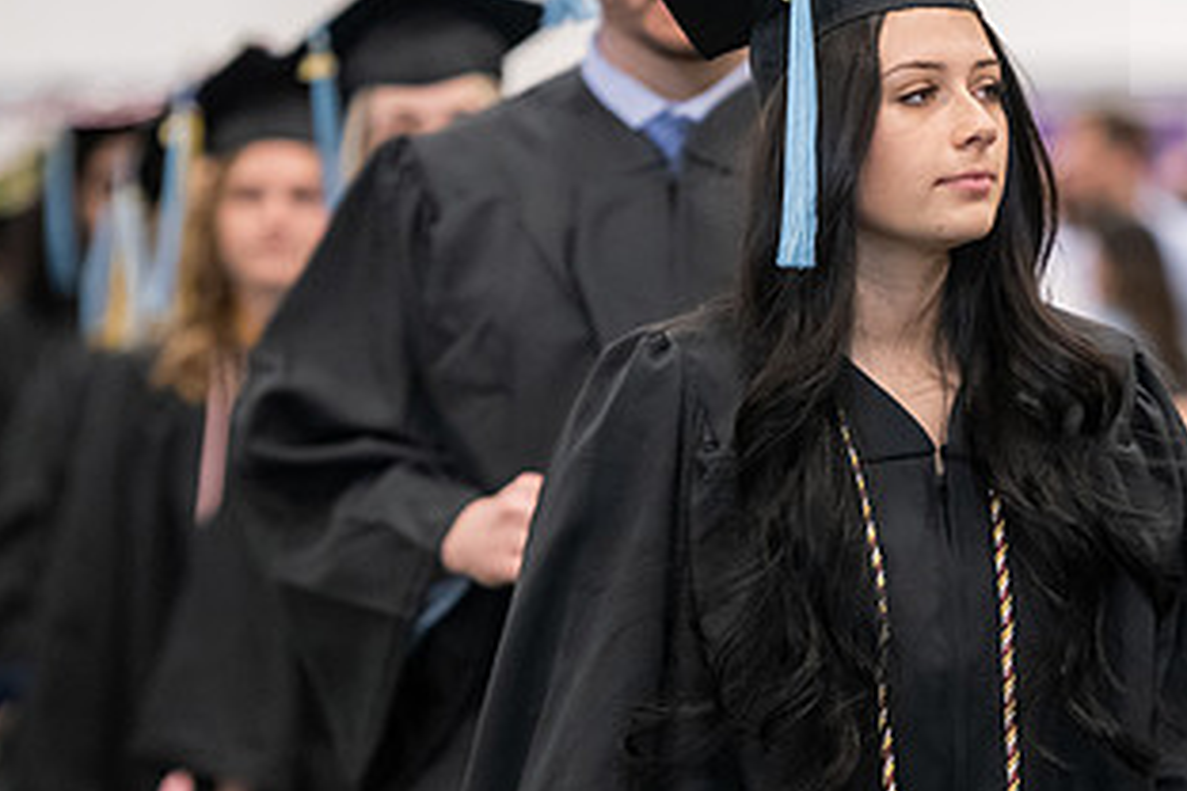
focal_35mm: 288
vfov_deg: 4.8
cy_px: 238
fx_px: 9495
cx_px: 1016
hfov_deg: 7.1
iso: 3200
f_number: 3.2
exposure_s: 1/200
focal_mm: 155
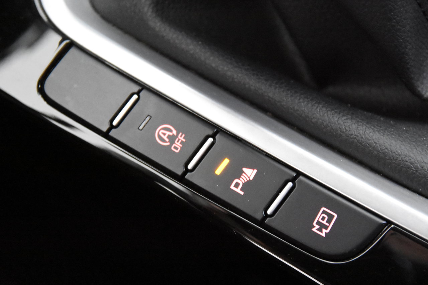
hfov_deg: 21.9
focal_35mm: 93
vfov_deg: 14.7
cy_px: 142
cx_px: 214
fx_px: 1105
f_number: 4
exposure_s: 1/30
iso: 12800
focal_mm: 62
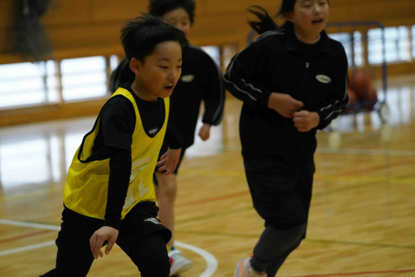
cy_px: 138
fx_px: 1971
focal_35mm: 171
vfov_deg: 8.0
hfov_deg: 12.0
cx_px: 208
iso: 10000
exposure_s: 1/800
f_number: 5.6
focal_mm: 171
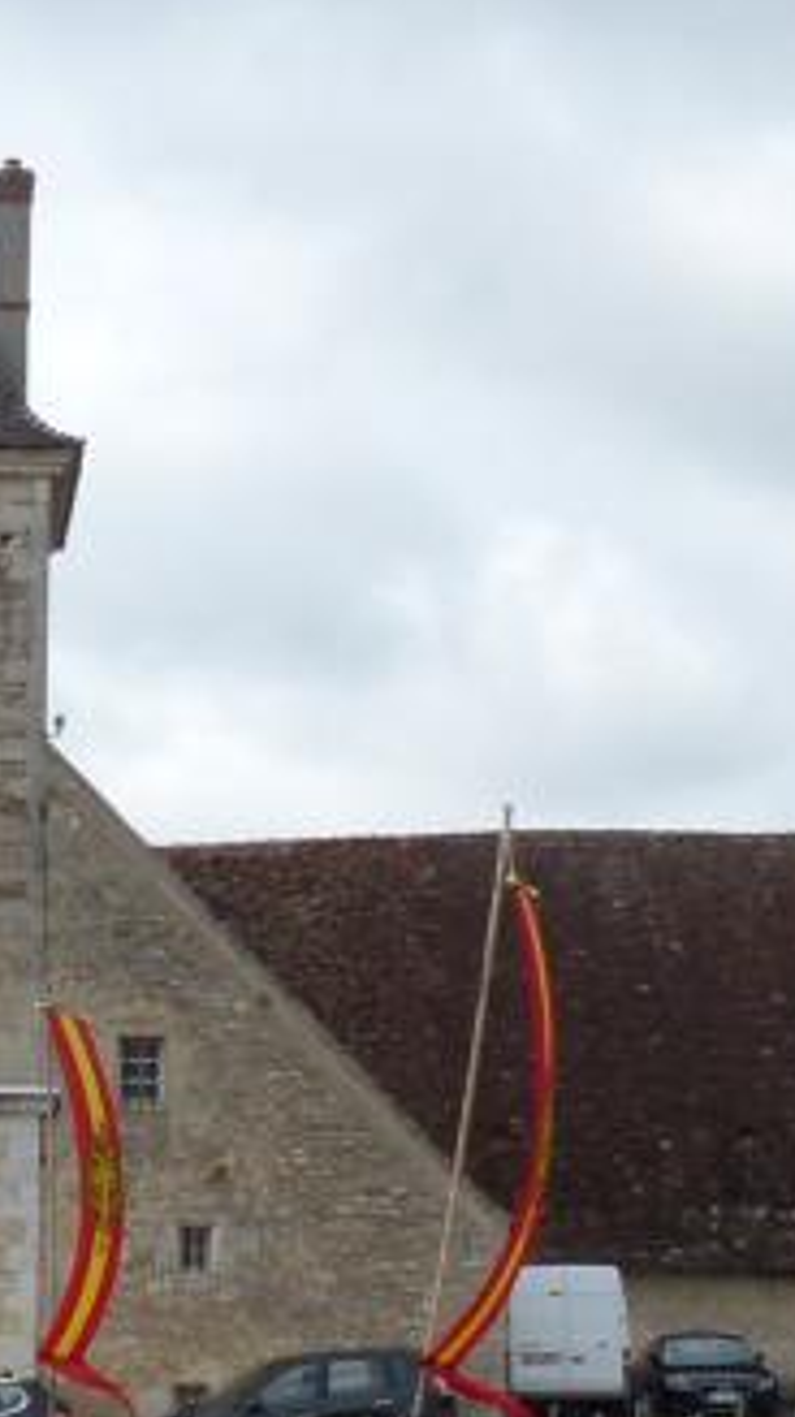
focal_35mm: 111
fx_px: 4168
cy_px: 1227
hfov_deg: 10.7
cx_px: -112
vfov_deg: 19.0
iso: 100
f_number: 4
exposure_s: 1/800
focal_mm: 5.2
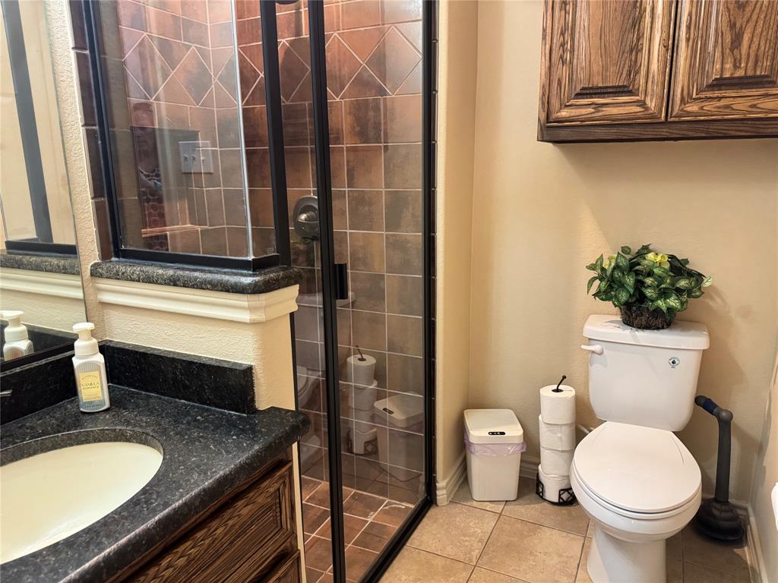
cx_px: 389
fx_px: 539
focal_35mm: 24
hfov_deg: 71.6
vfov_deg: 56.8
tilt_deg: -12.9
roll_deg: +0.6
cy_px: 292
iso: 500
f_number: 1.78
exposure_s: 1/60
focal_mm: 6.76
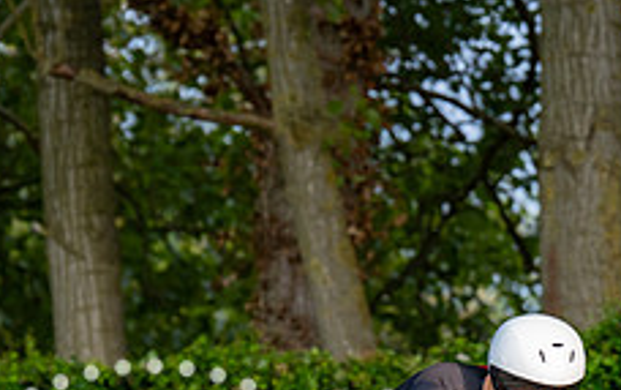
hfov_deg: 6.2
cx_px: 577
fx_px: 5709
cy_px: 476
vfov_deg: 3.9
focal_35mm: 337
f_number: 4
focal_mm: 130
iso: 1250
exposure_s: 1/800
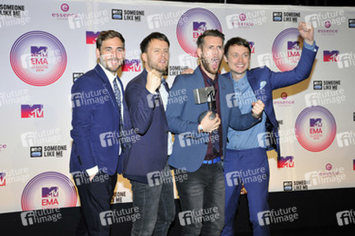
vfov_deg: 28.1
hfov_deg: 41.1
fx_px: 473
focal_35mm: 48
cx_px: 178
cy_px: 118
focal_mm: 48
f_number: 7.1
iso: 800
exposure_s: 1/250
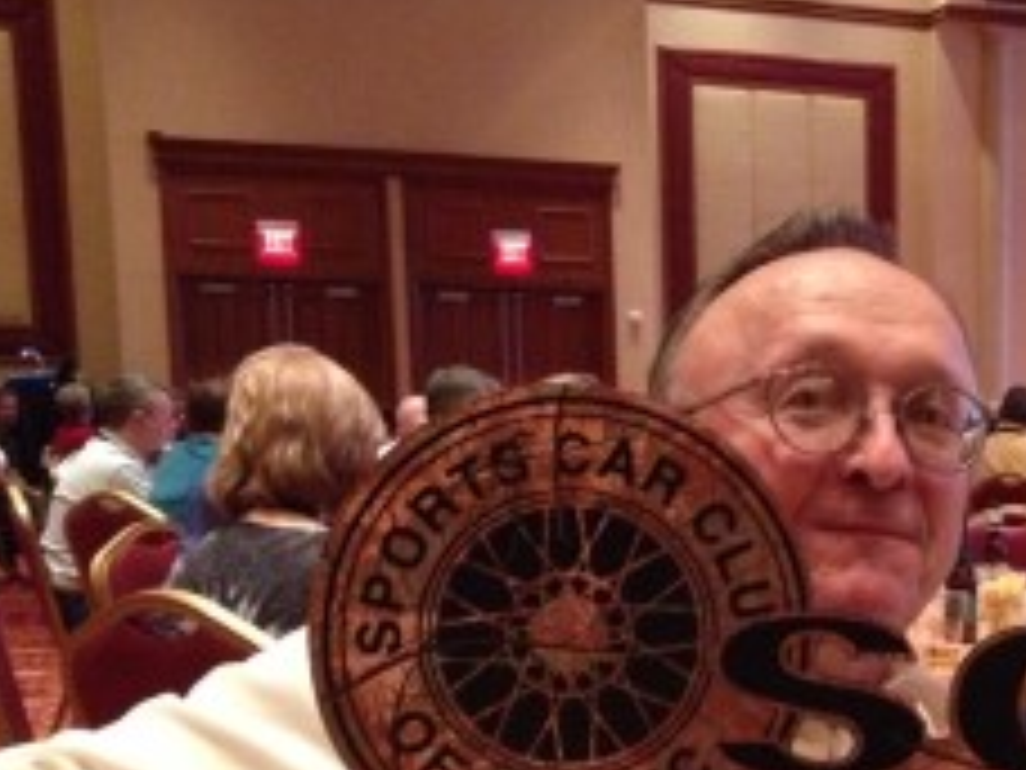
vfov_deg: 20.7
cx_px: 986
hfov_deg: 26.9
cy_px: 747
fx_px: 2045
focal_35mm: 69
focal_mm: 4.28
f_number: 2.4
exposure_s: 1/15
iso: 640
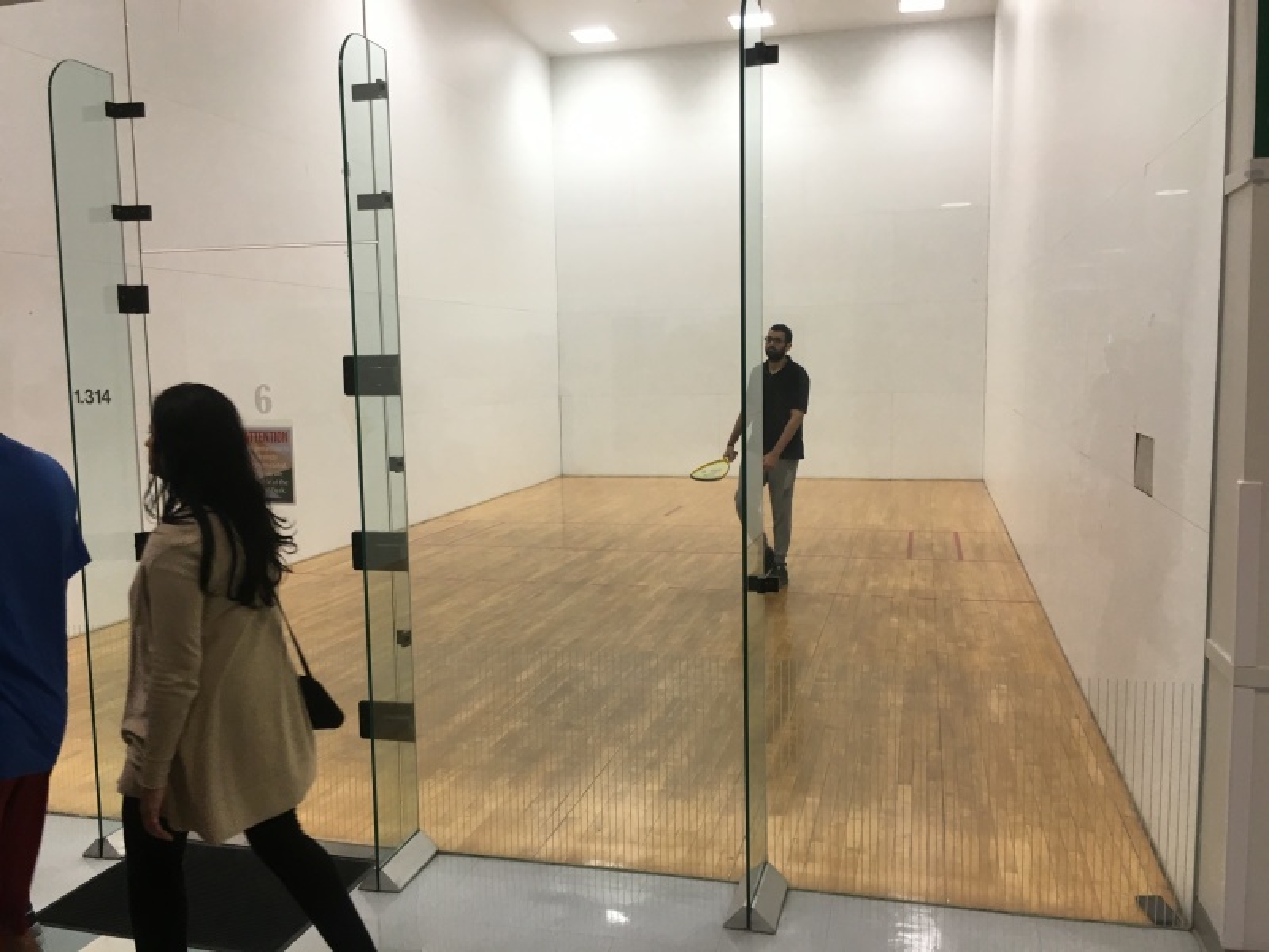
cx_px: 634
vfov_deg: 48.2
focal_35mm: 29
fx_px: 1063
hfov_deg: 61.7
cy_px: 476
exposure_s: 1/30
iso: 32
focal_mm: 4.15
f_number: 2.2
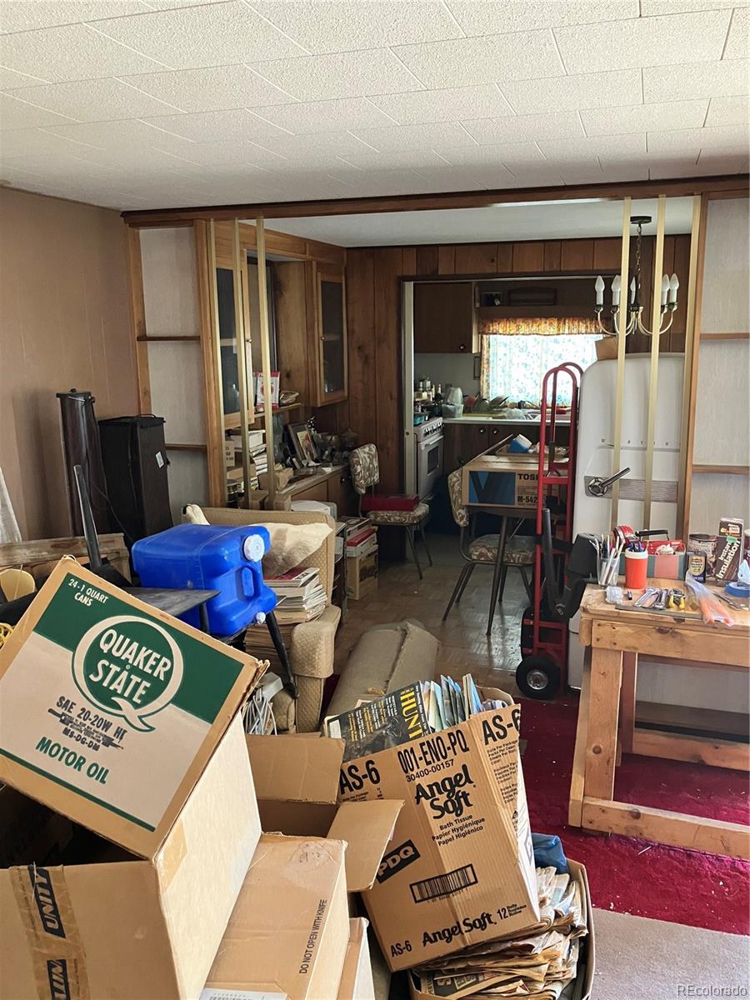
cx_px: 375
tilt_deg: -10.7
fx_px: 809
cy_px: 500
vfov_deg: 63.4
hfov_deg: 49.7
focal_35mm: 28
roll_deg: +0.2
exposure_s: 1/60
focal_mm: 3.99
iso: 200
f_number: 1.8
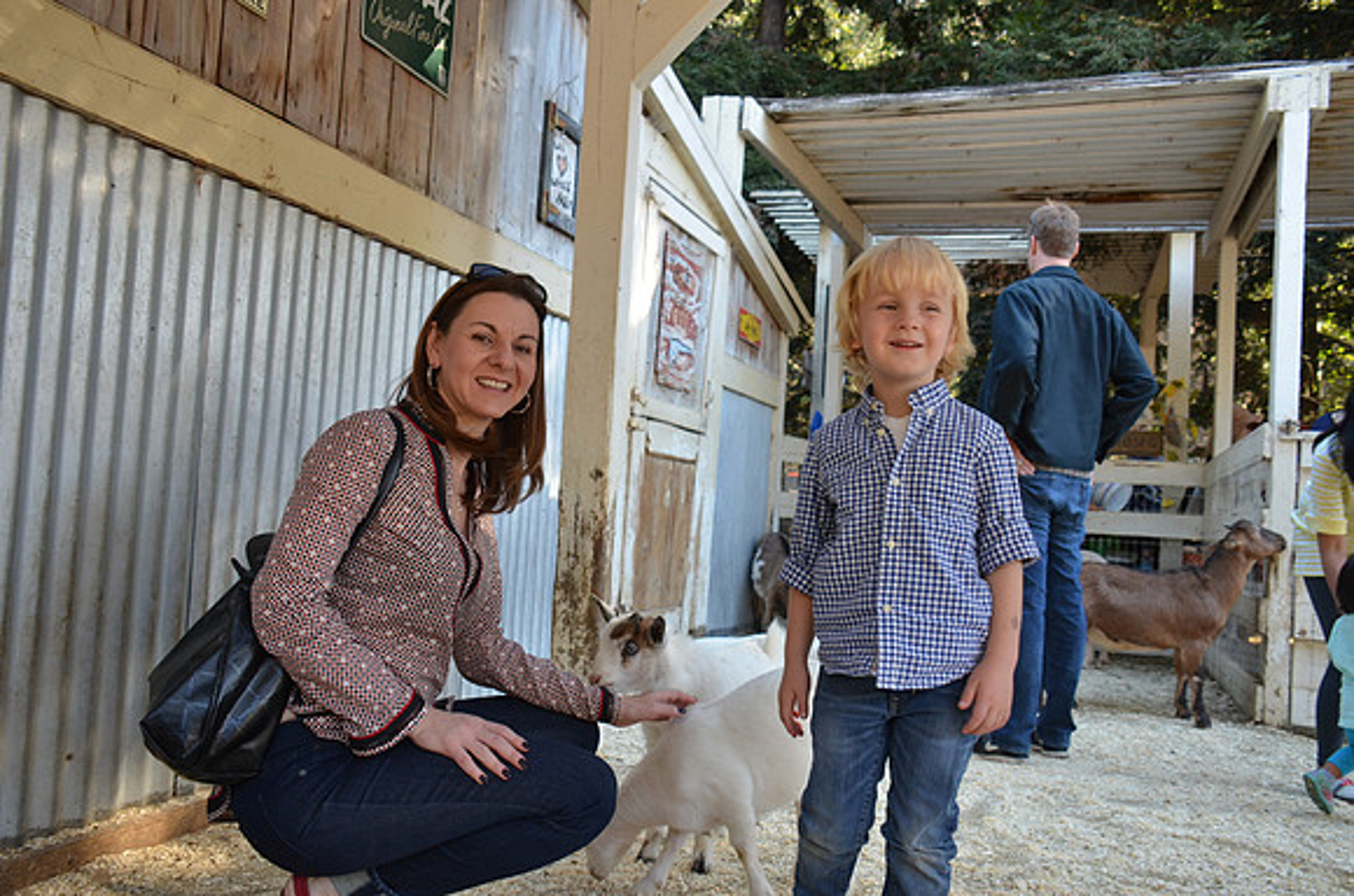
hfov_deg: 59.6
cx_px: 677
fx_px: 1182
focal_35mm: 32
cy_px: 448
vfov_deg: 41.5
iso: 400
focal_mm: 21
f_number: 5
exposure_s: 1/100
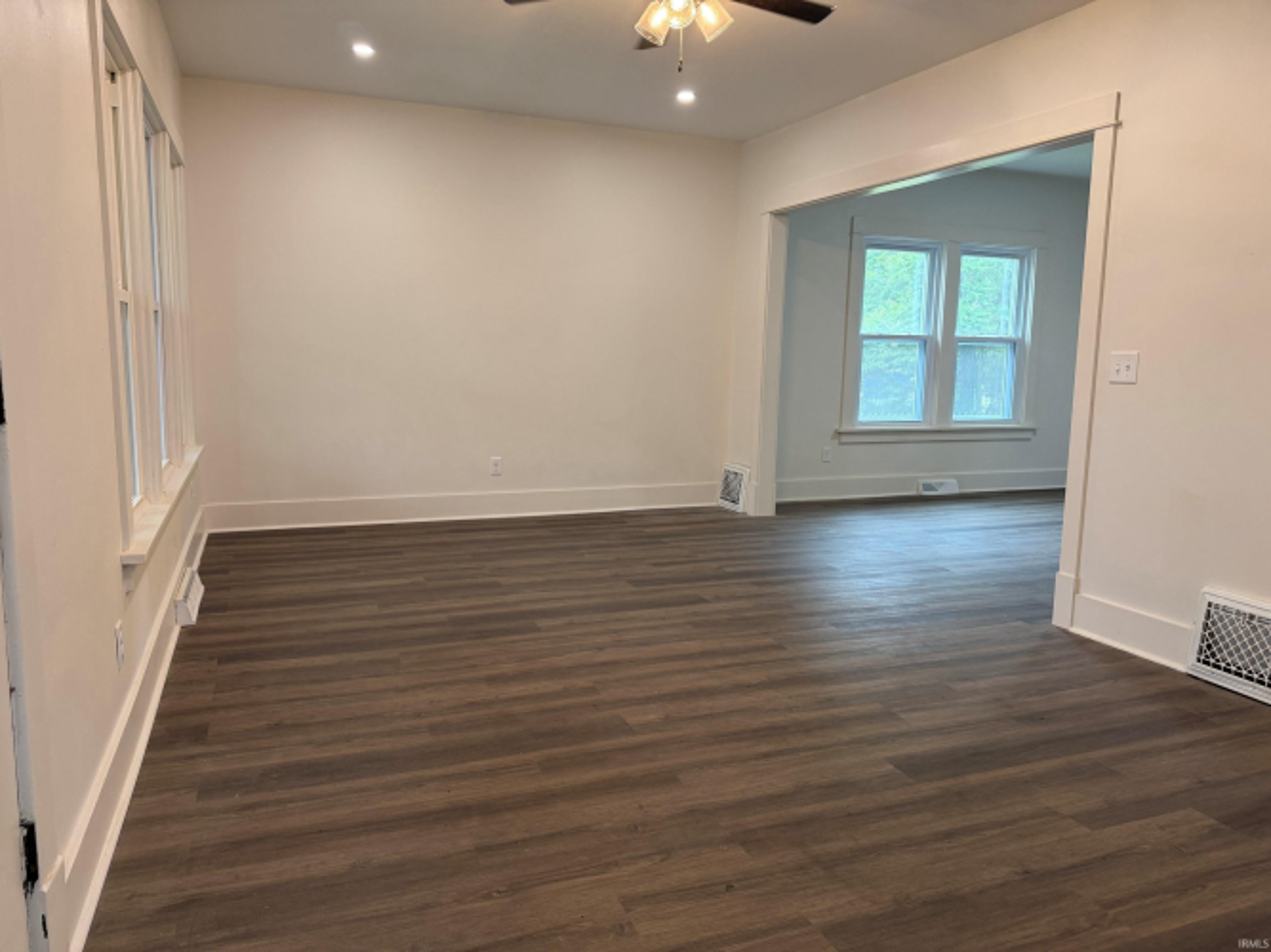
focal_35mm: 24
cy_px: 476
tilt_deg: -8.9
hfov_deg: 71.6
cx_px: 636
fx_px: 881
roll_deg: -0.4
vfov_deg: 56.8
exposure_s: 1/120
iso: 160
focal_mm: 6.76
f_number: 1.78
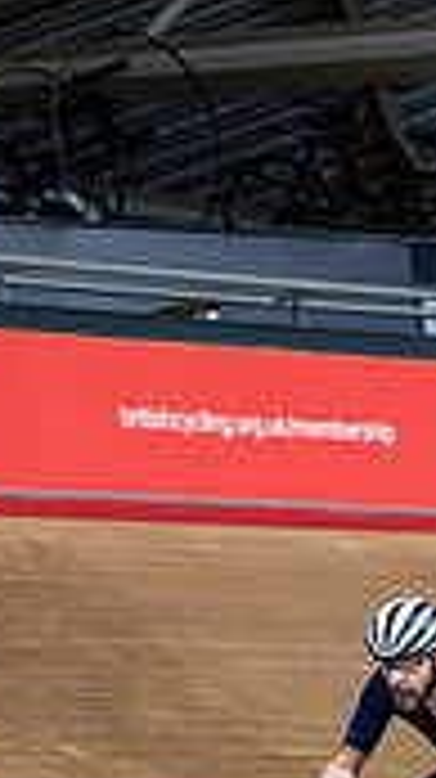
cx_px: -274
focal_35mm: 257
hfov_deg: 4.7
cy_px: 686
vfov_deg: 8.4
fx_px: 5295
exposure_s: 1/1000
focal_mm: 73
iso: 2500
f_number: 2.8
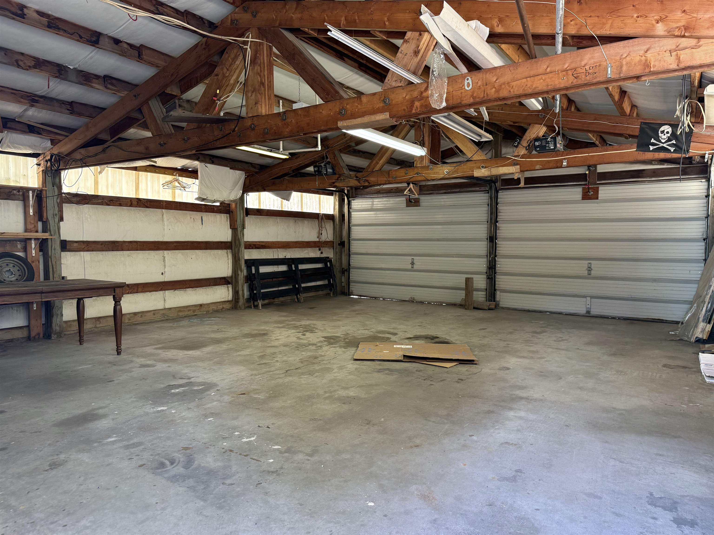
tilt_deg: -2.8
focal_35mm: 24
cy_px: 268
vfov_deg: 56.8
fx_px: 495
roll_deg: -0.1
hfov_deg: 71.6
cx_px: 357
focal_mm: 6.76
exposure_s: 1/120
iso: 200
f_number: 1.78
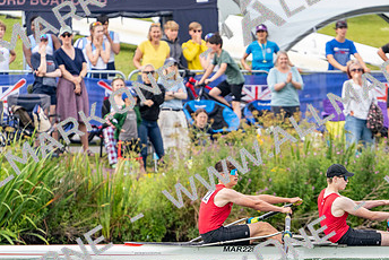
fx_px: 10187
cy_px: 212
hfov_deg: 2.2
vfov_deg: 1.5
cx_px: 302
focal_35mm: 942
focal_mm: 559
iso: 800
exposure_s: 1/1600
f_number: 6.3
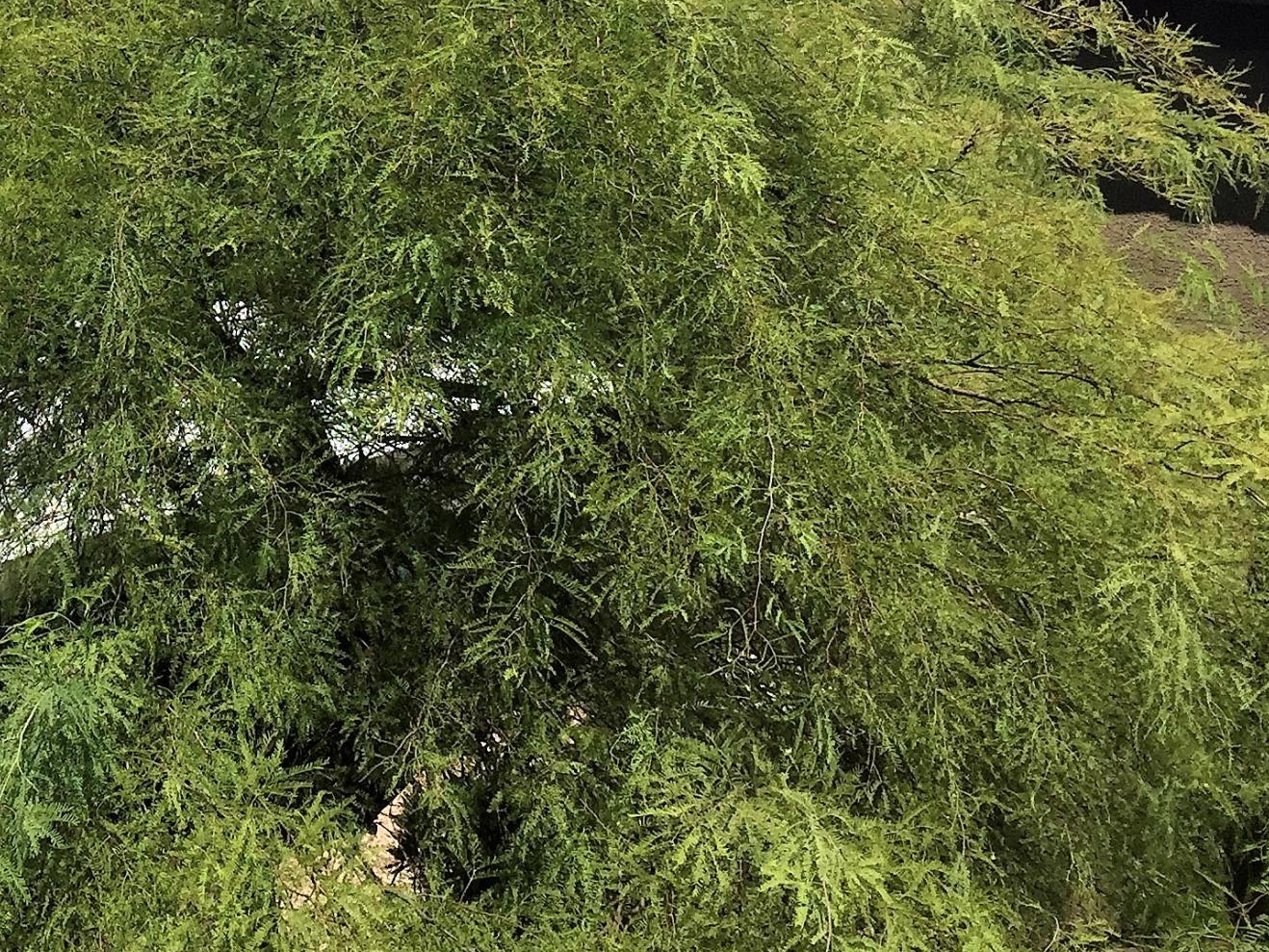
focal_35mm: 66
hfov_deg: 28.2
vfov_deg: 21.5
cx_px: 104
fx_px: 2420
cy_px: 7
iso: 32
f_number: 2.2
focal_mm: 4.15
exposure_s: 1/2639
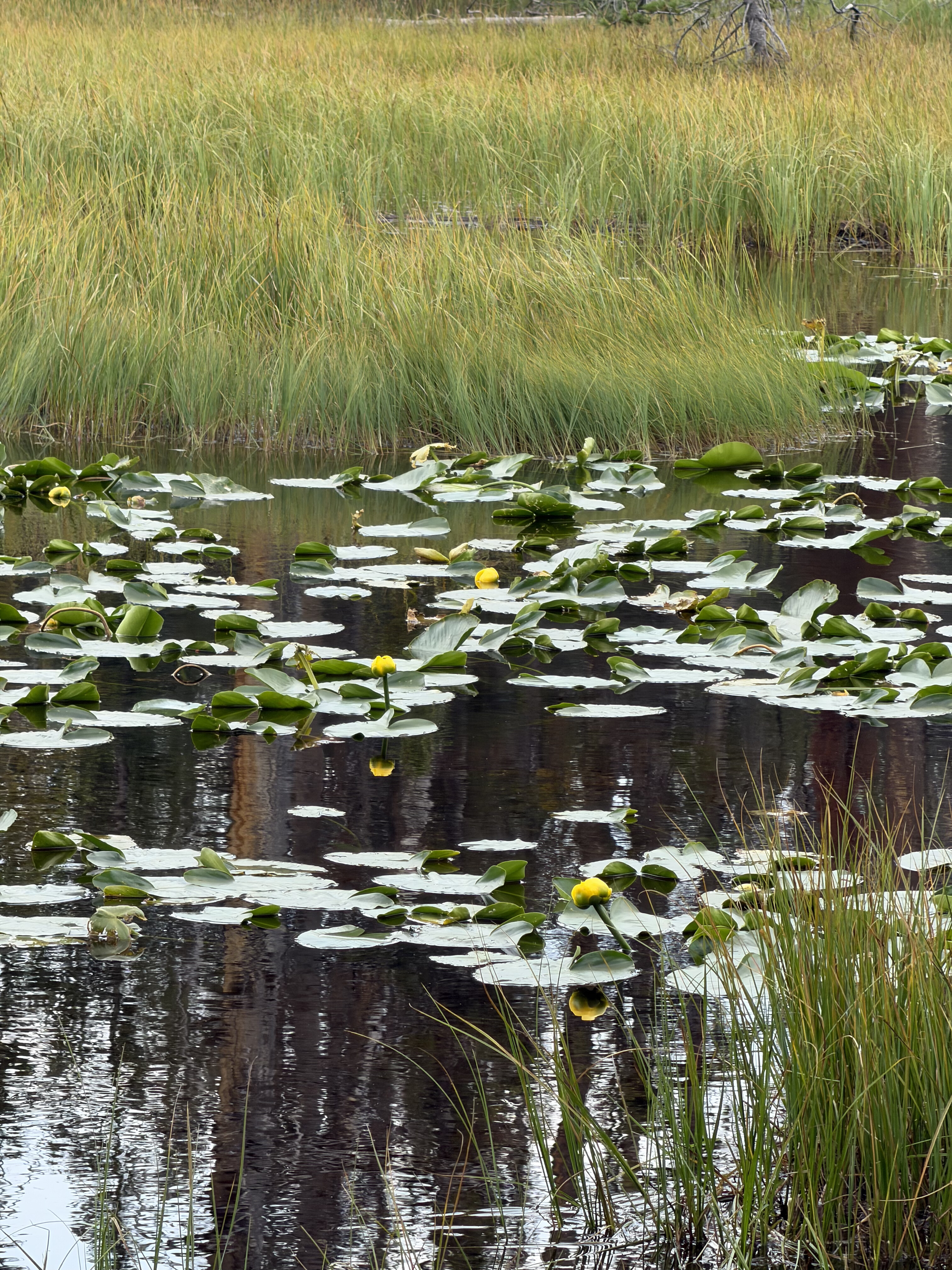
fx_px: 7334
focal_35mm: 200
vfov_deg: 9.9
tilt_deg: -5.9
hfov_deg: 7.4
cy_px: 635
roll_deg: -1.7
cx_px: 476
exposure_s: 1/295
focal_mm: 16.89
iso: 50
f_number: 2.8
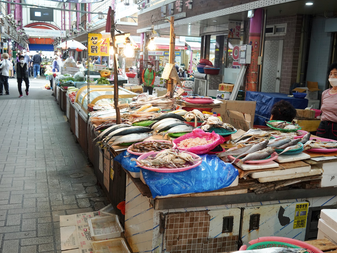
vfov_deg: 37.7
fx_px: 370
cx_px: 173
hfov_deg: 49.0
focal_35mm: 38
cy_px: 127
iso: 1600
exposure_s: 1/100
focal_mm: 35
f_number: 6.3
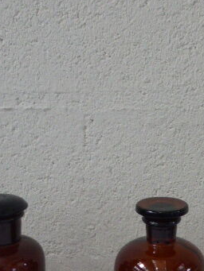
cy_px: 207
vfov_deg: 25.6
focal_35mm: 75
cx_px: 83
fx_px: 589
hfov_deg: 19.6
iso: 400
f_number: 3.9
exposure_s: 1/30
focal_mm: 6.9
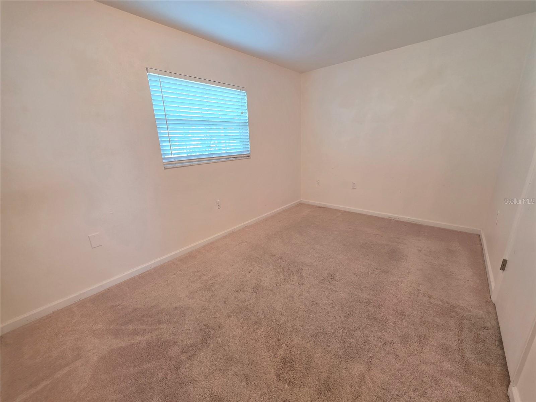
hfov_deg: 106.2
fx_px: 201
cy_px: 201
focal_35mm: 13
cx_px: 268
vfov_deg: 89.9
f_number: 1.9
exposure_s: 1/60
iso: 160
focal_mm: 2.2
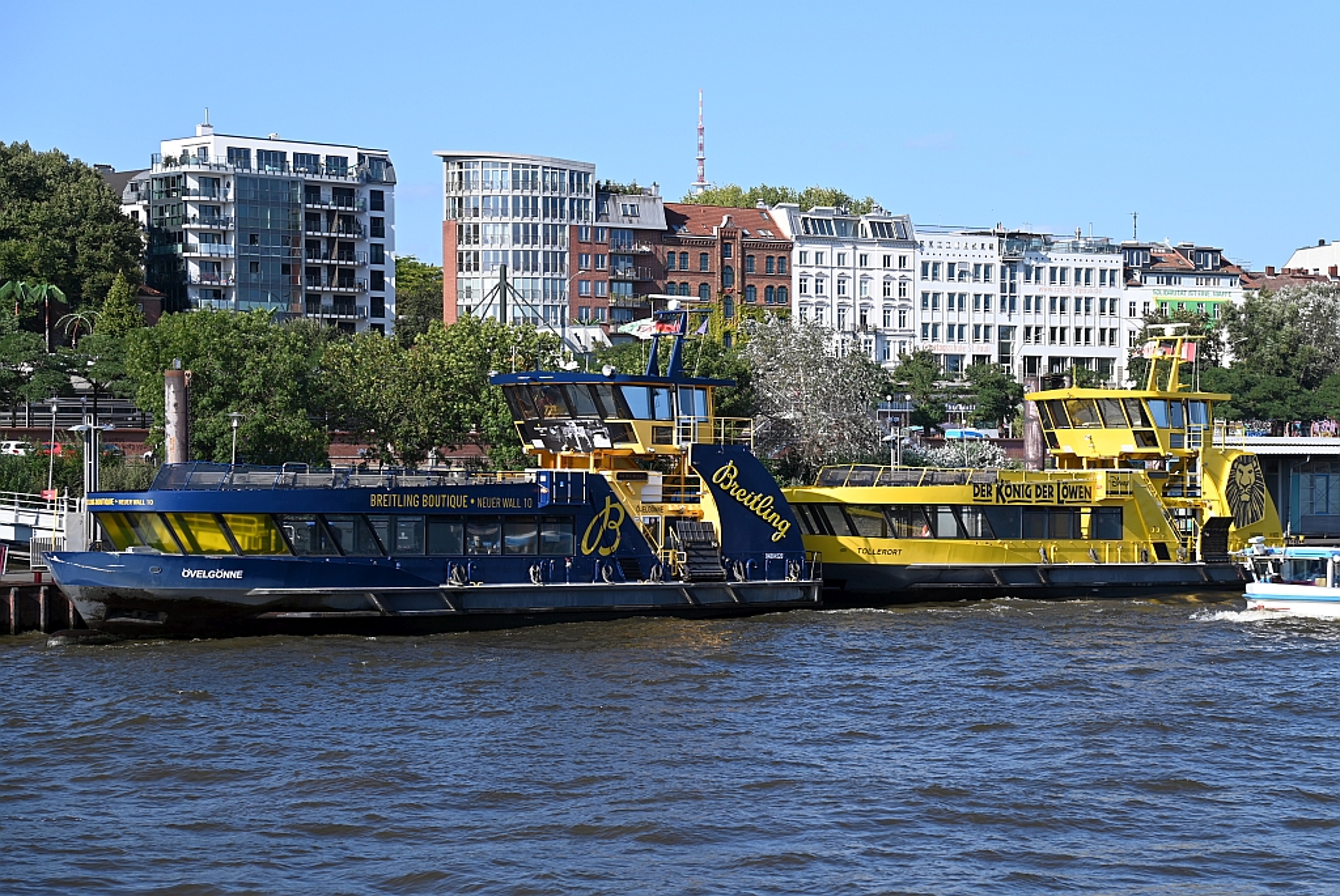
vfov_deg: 18.2
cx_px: 670
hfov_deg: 27.0
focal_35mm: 75
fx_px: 2794
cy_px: 448
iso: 100
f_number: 5
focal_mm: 75
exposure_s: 1/400
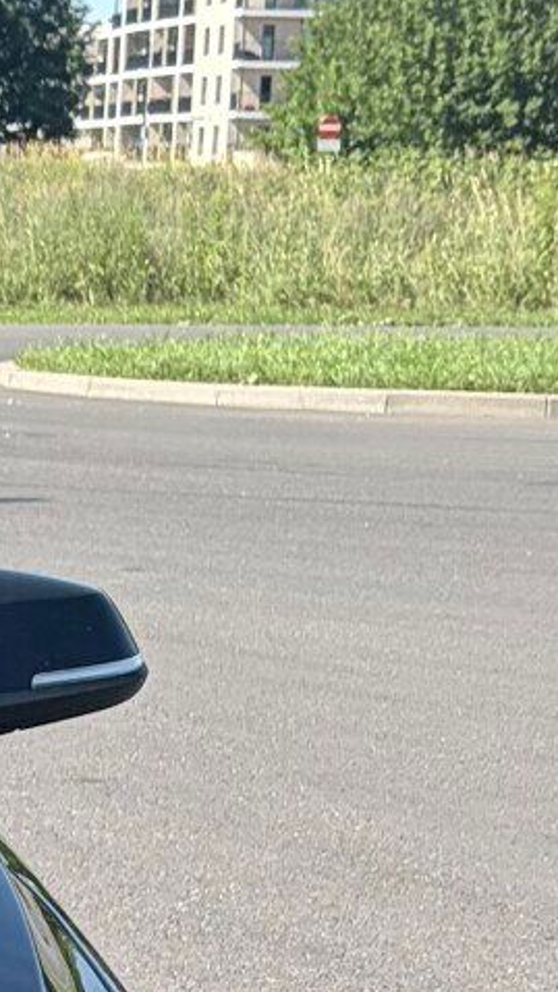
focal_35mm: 154
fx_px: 4049
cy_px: 760
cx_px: -834
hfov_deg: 7.3
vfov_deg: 13.9
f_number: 1.6
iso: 50
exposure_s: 1/1667
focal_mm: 5.96
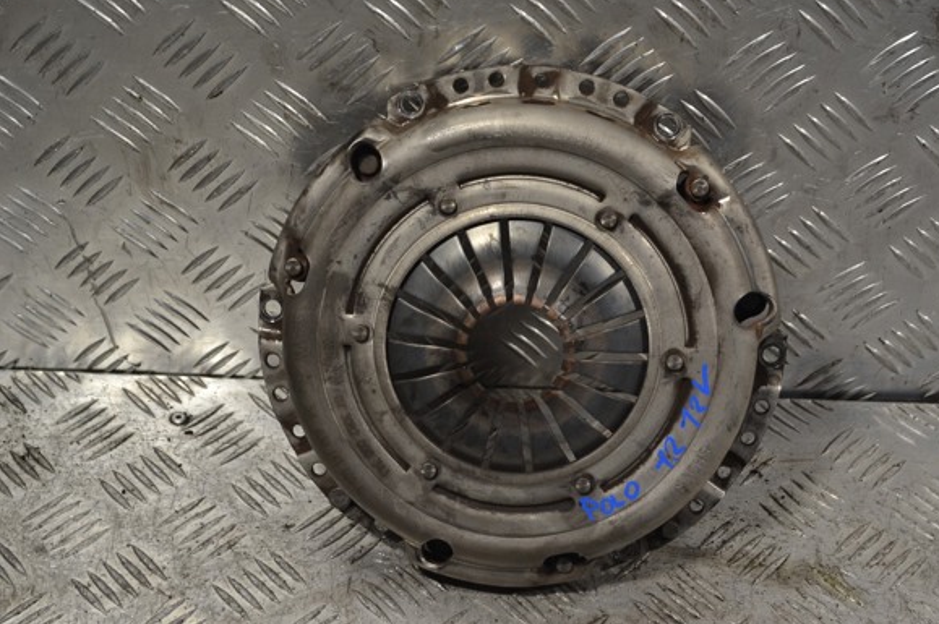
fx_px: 1642
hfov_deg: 31.9
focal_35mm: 63
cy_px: 301
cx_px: 491
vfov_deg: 21.5
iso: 400
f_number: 5.6
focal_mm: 38
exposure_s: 1/125
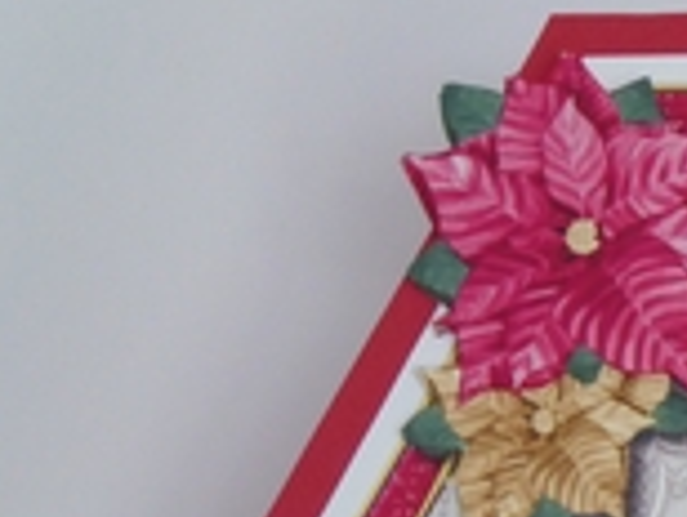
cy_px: 675
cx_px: 999
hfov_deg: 4.0
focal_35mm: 490
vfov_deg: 3.0
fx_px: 9740
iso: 400
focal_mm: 27.1
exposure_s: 1/15
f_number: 5.4
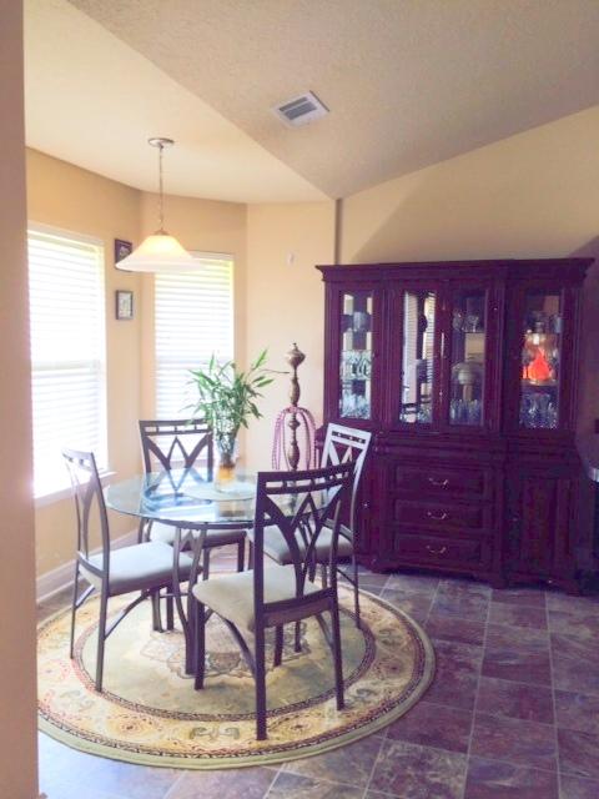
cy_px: 400
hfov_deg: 46.8
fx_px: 692
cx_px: 300
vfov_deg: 60.0
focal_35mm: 30
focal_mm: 4.12
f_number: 2.2
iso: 50
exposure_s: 1/30
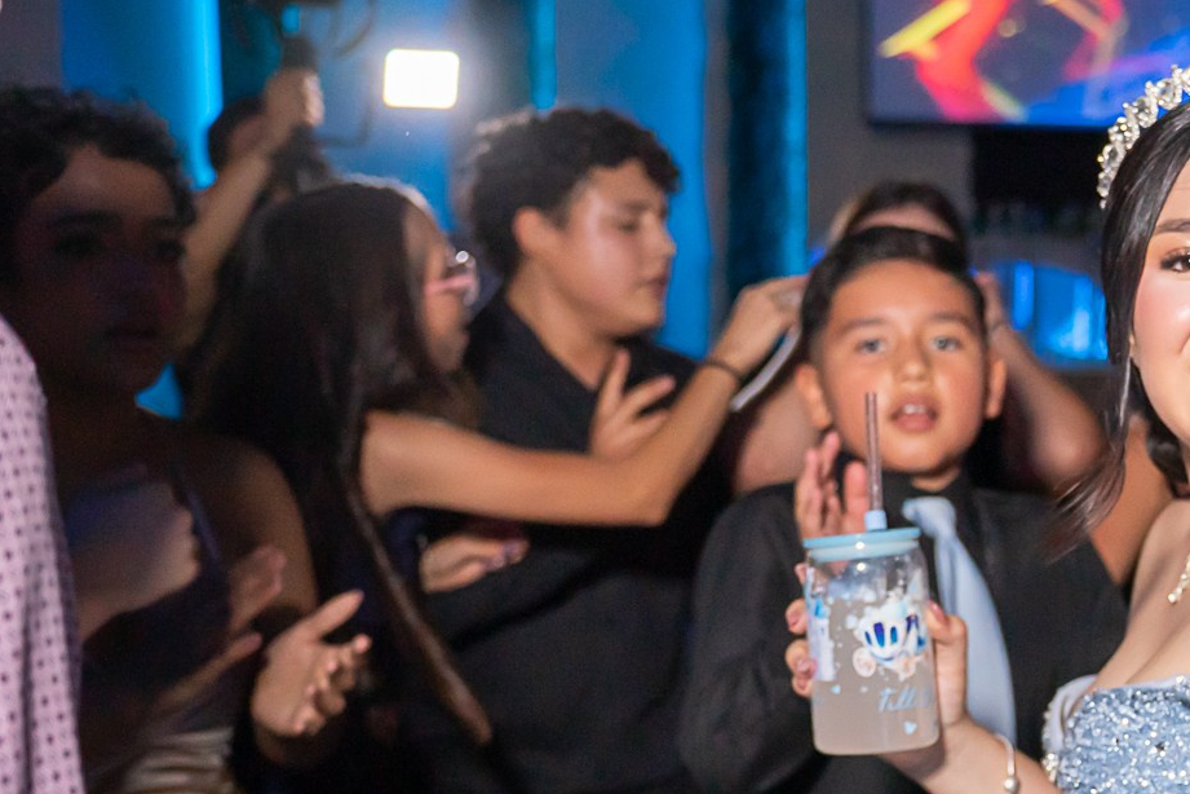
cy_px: 675
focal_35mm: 73
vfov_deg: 18.4
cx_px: 1341
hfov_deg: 25.5
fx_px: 2413
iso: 1250
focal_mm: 28
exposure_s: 1/160
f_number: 2.8
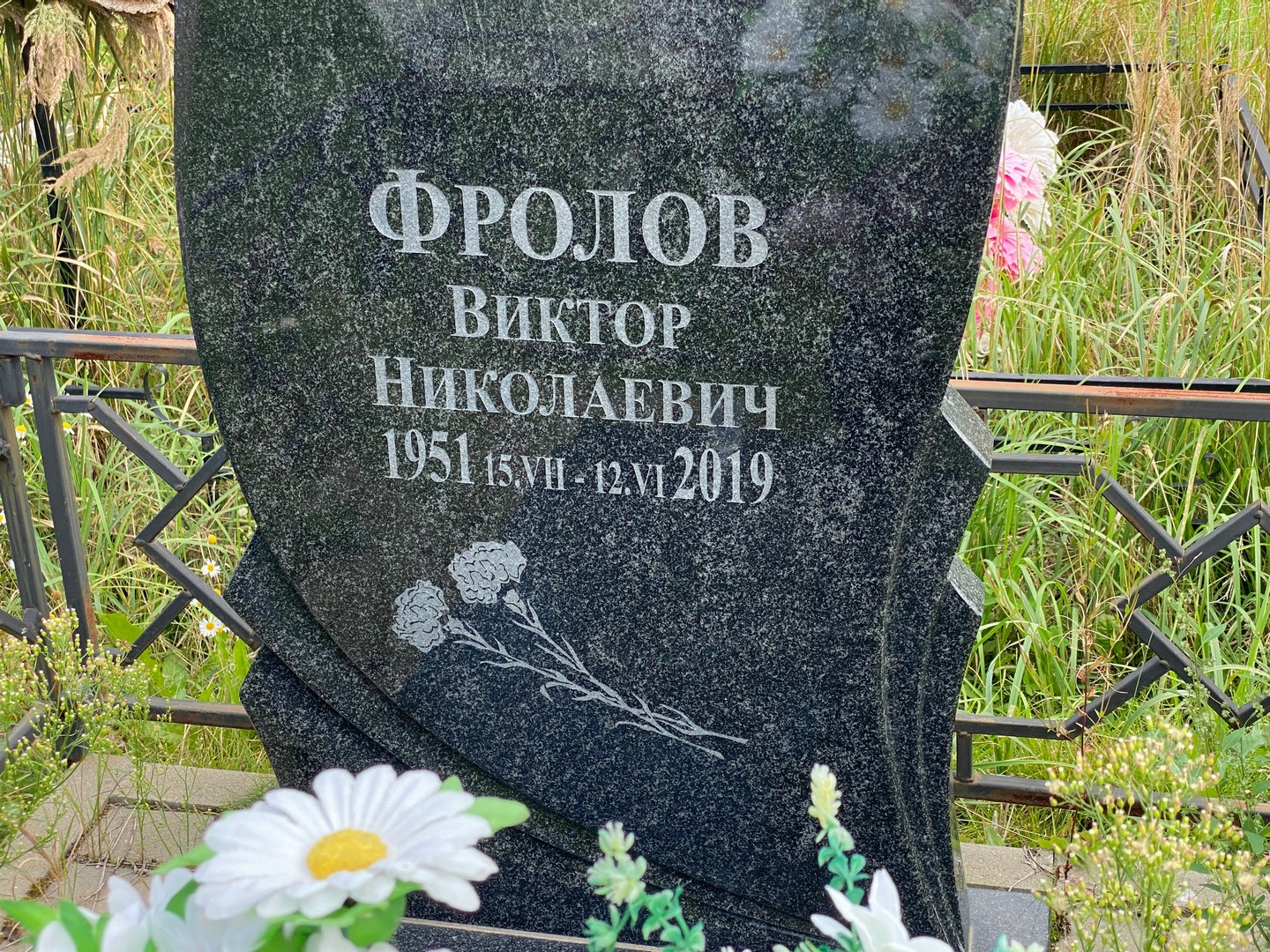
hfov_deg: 36.8
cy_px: 476
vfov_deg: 28.0
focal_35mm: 52
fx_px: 1908
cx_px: 635
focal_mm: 6
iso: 20
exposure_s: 1/440
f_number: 2
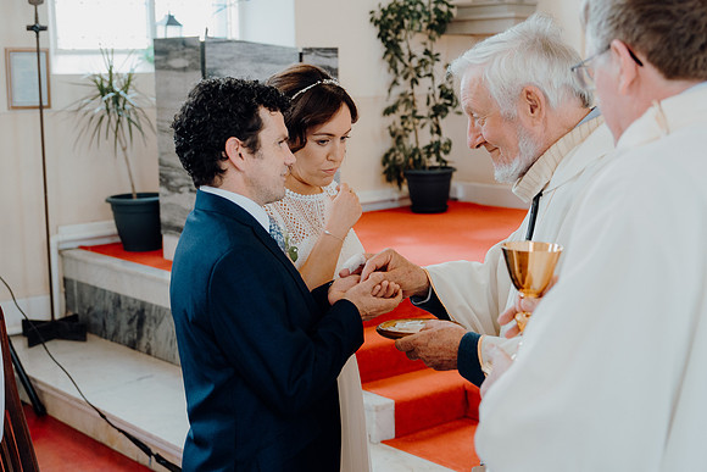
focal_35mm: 55
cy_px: 236
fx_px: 1080
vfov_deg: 24.6
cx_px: 354
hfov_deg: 36.2
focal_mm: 37
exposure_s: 1/200
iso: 800
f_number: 2.8
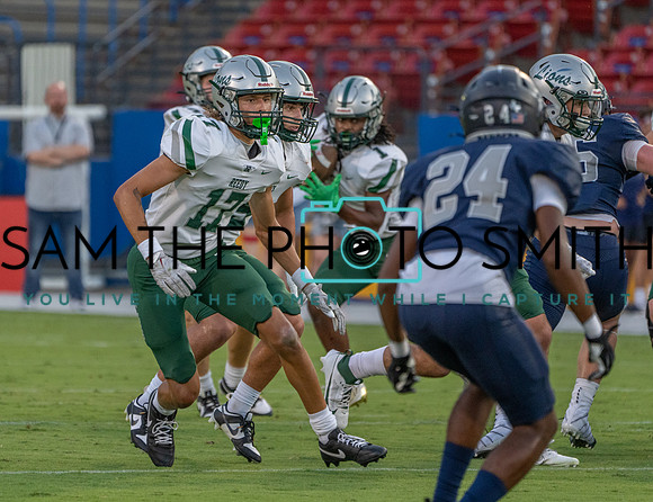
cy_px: 248
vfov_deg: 2.9
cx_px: 266
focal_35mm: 529
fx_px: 10074
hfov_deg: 3.7
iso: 2500
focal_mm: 394
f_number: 5.6
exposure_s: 1/1000
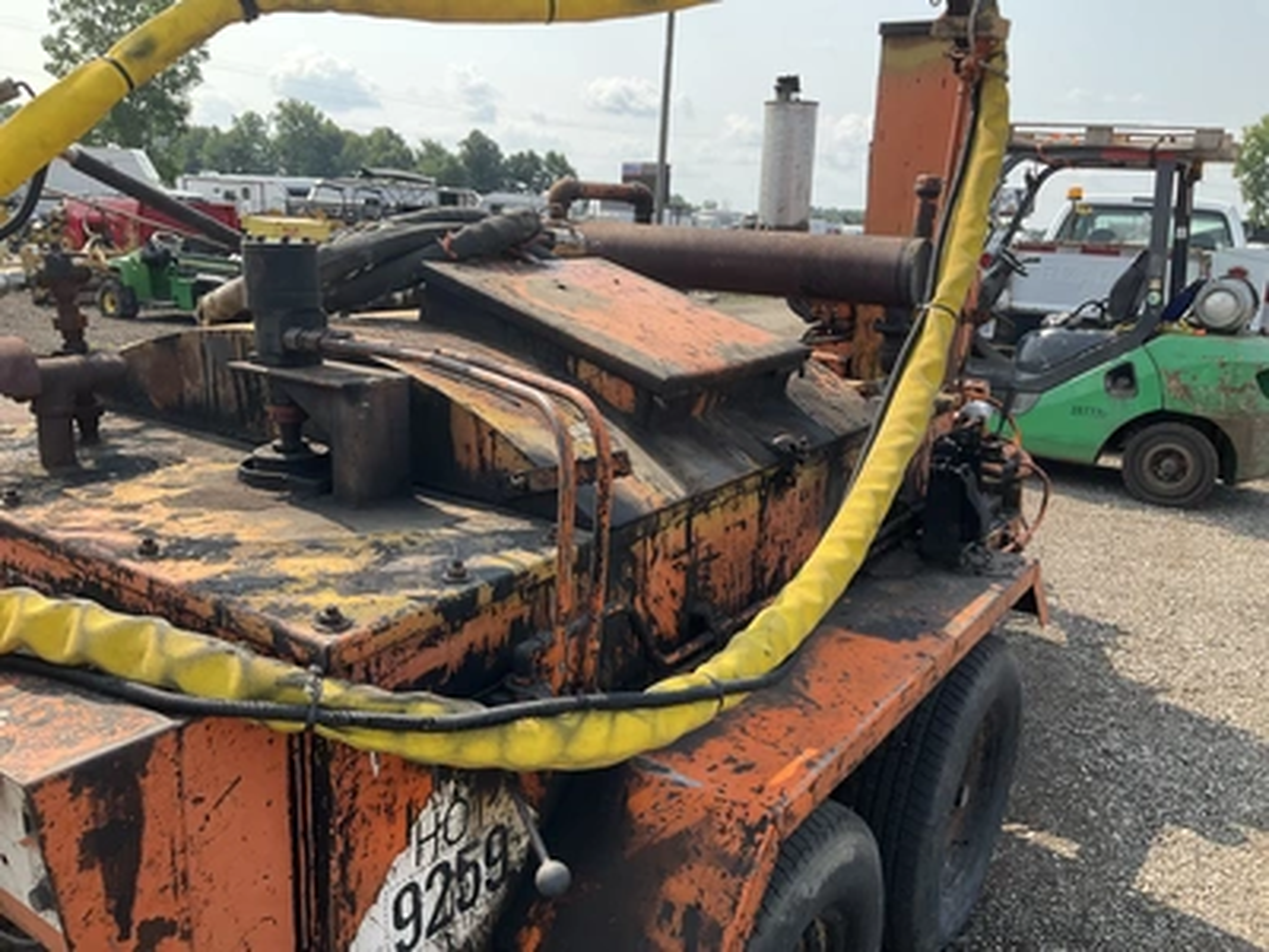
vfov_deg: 48.2
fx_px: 1063
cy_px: 476
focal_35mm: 29
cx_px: 634
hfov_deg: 61.7
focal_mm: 3
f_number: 1.8
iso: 25
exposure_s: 1/606
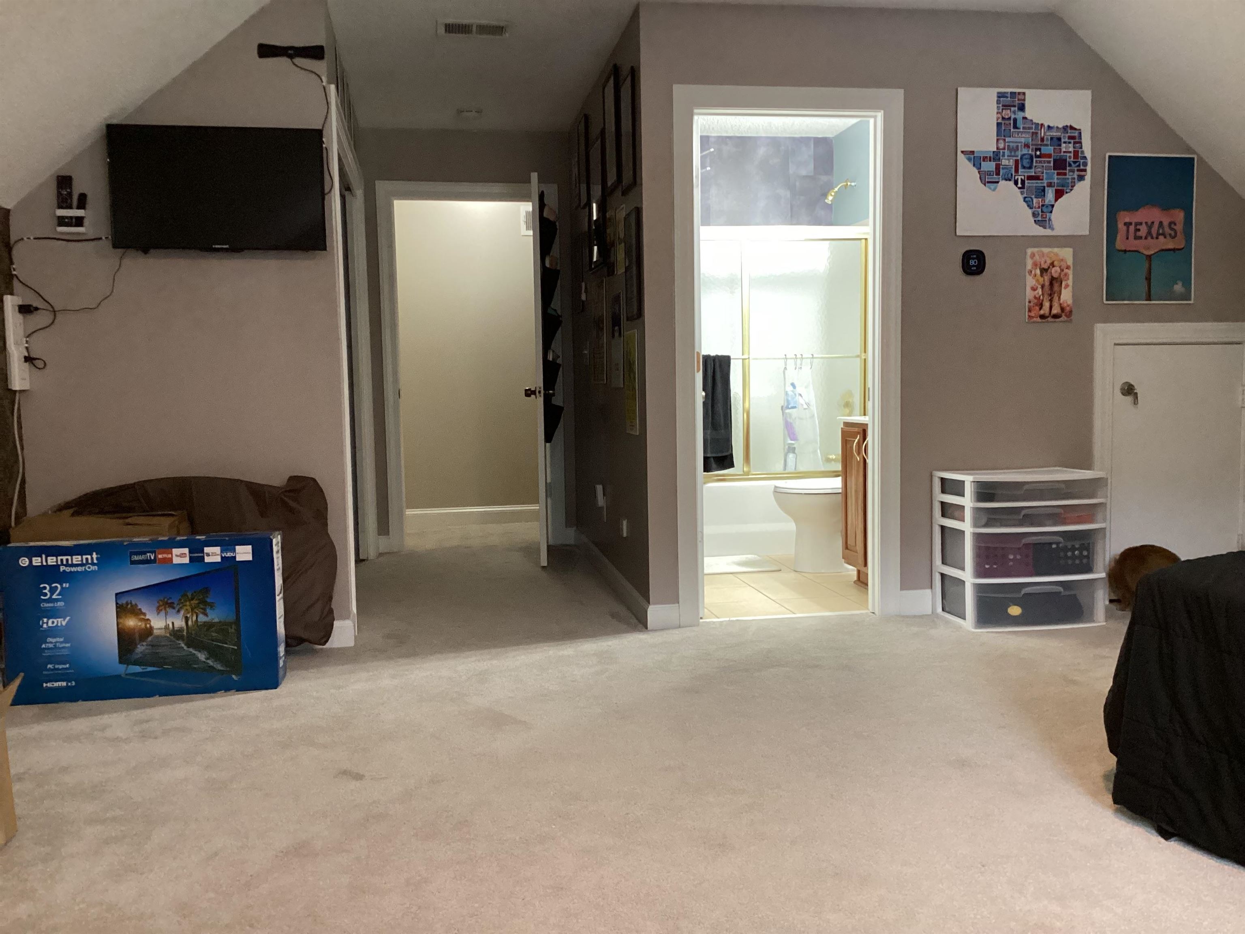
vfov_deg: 45.4
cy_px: 467
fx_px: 1115
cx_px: 622
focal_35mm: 31
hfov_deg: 58.4
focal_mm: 3.3
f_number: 2.4
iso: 320
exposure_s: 1/50
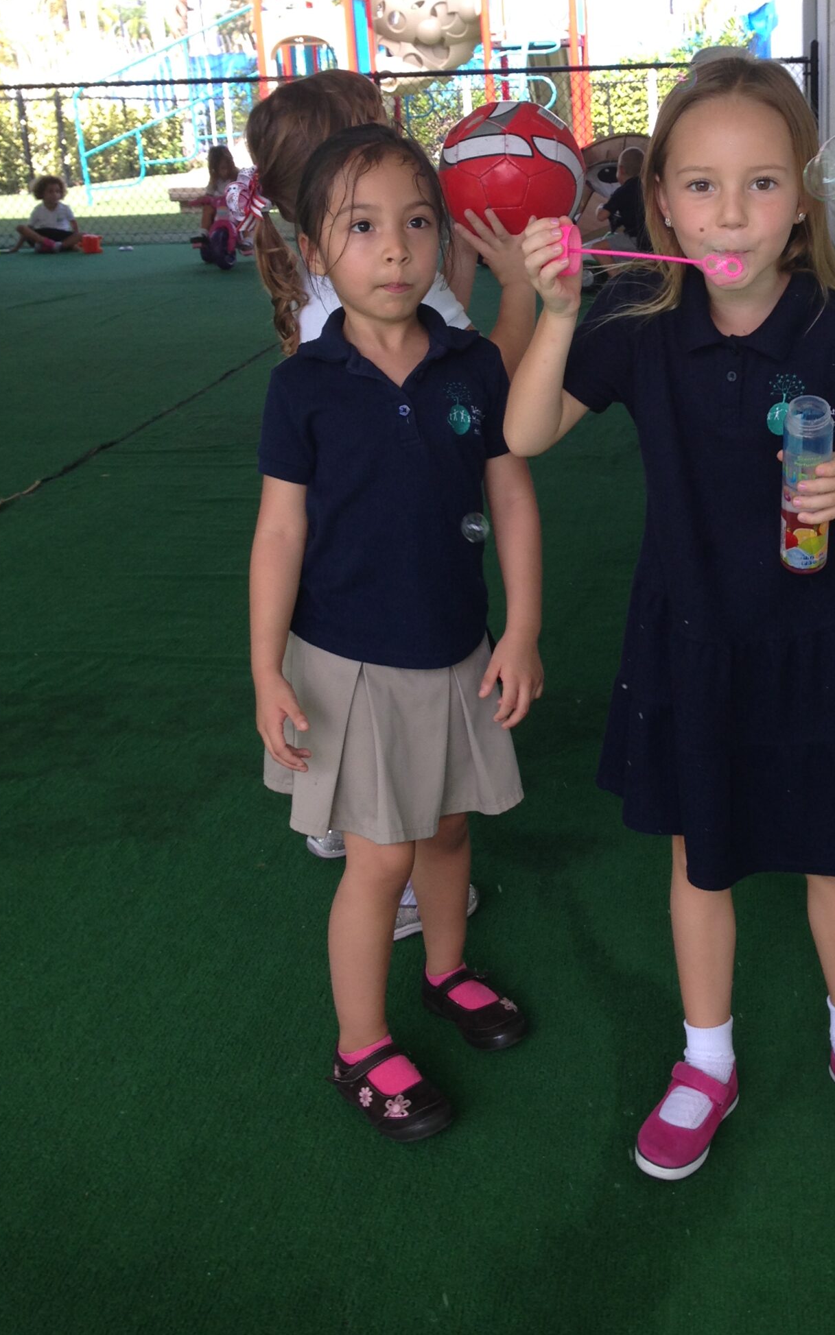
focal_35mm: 46
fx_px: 1675
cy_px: 514
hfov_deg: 27.9
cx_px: 539
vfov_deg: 43.2
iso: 50
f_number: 2.4
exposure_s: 1/208
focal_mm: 4.12
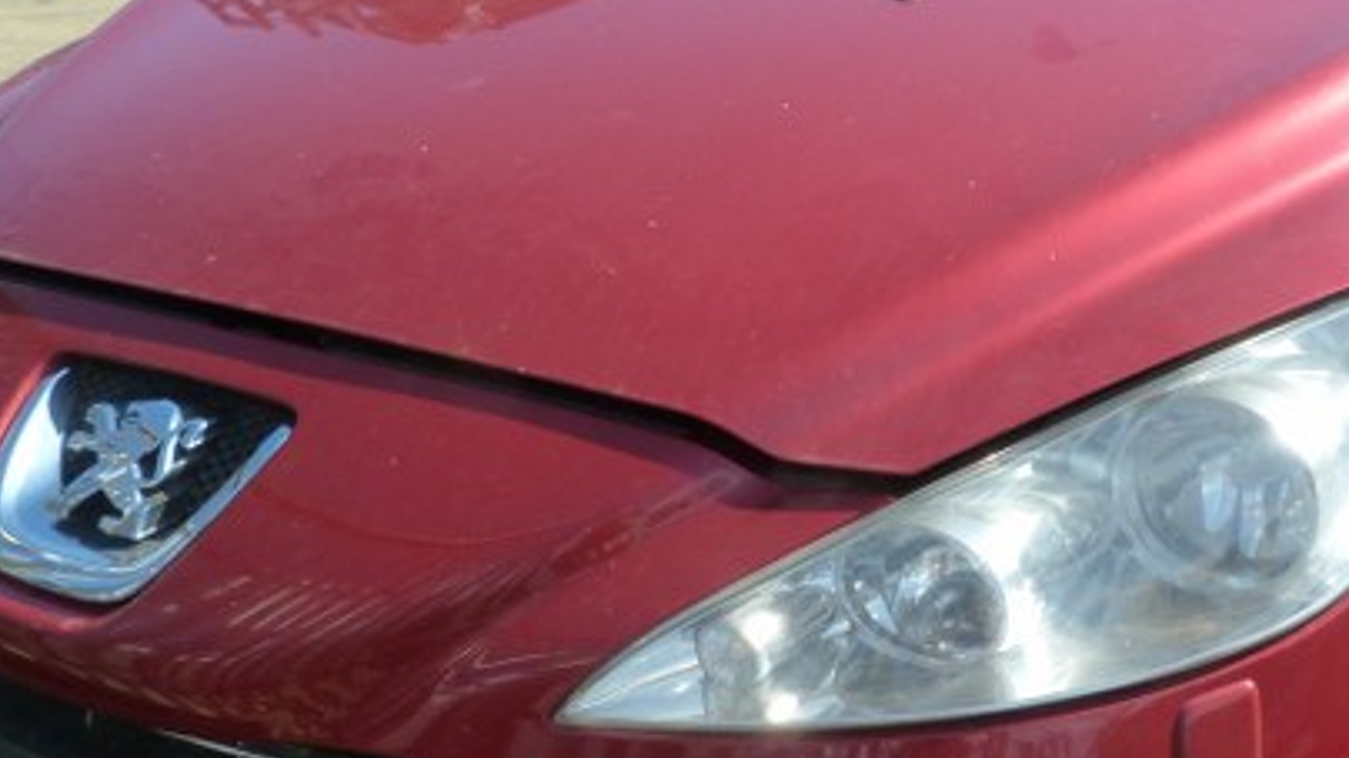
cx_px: 912
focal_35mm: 54
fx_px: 1931
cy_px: 407
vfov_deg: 22.2
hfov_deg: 38.0
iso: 125
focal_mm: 4.5
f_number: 4.5
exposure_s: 1/200
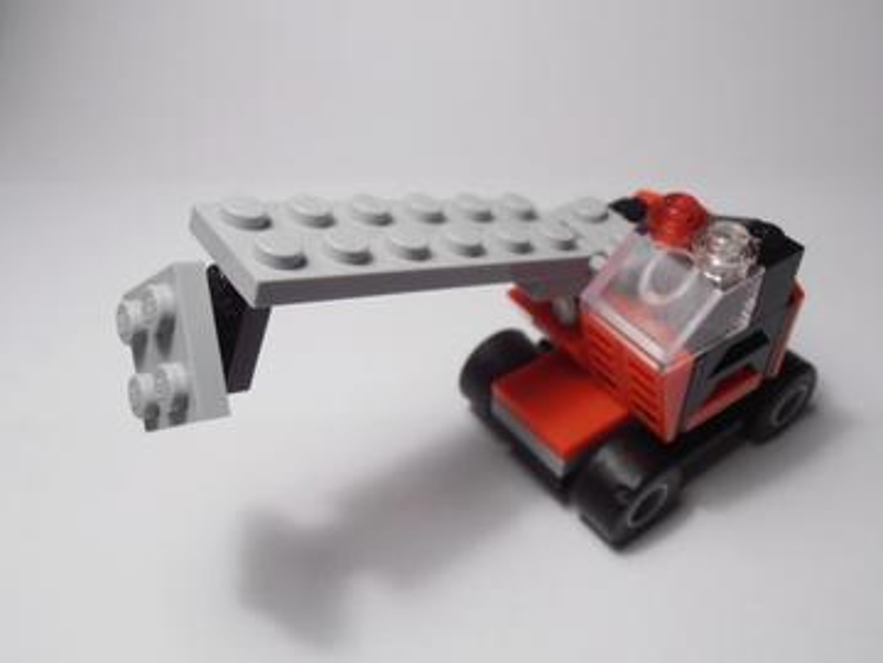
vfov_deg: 38.7
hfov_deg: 50.1
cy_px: 332
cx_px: 442
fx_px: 944
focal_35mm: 37
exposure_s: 1/80
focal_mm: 6.61
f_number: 3.9
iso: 100
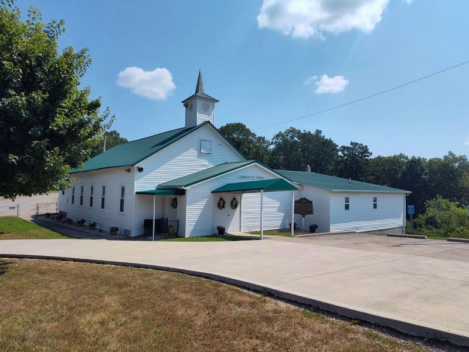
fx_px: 312
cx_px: 234
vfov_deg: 58.9
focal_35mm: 23
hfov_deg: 73.9
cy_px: 176
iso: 100
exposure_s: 1/2384
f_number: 1.8
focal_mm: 5.56
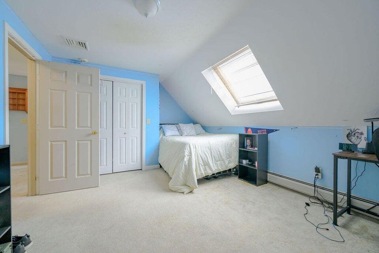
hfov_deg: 104.3
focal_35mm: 14
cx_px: 190
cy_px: 126
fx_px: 147
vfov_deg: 81.2
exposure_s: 1/20
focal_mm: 14
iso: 320
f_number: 8
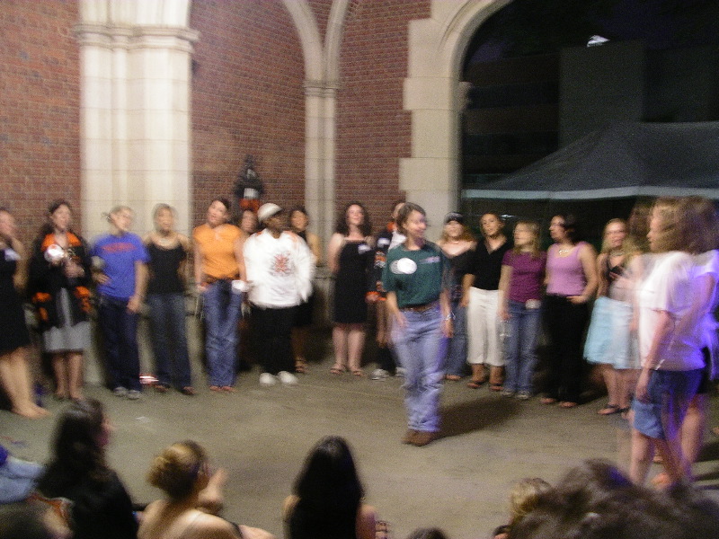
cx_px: 360
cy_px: 270
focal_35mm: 37
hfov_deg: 50.1
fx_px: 769
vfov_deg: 38.7
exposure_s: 1/1.08
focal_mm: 7.8
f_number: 2.8
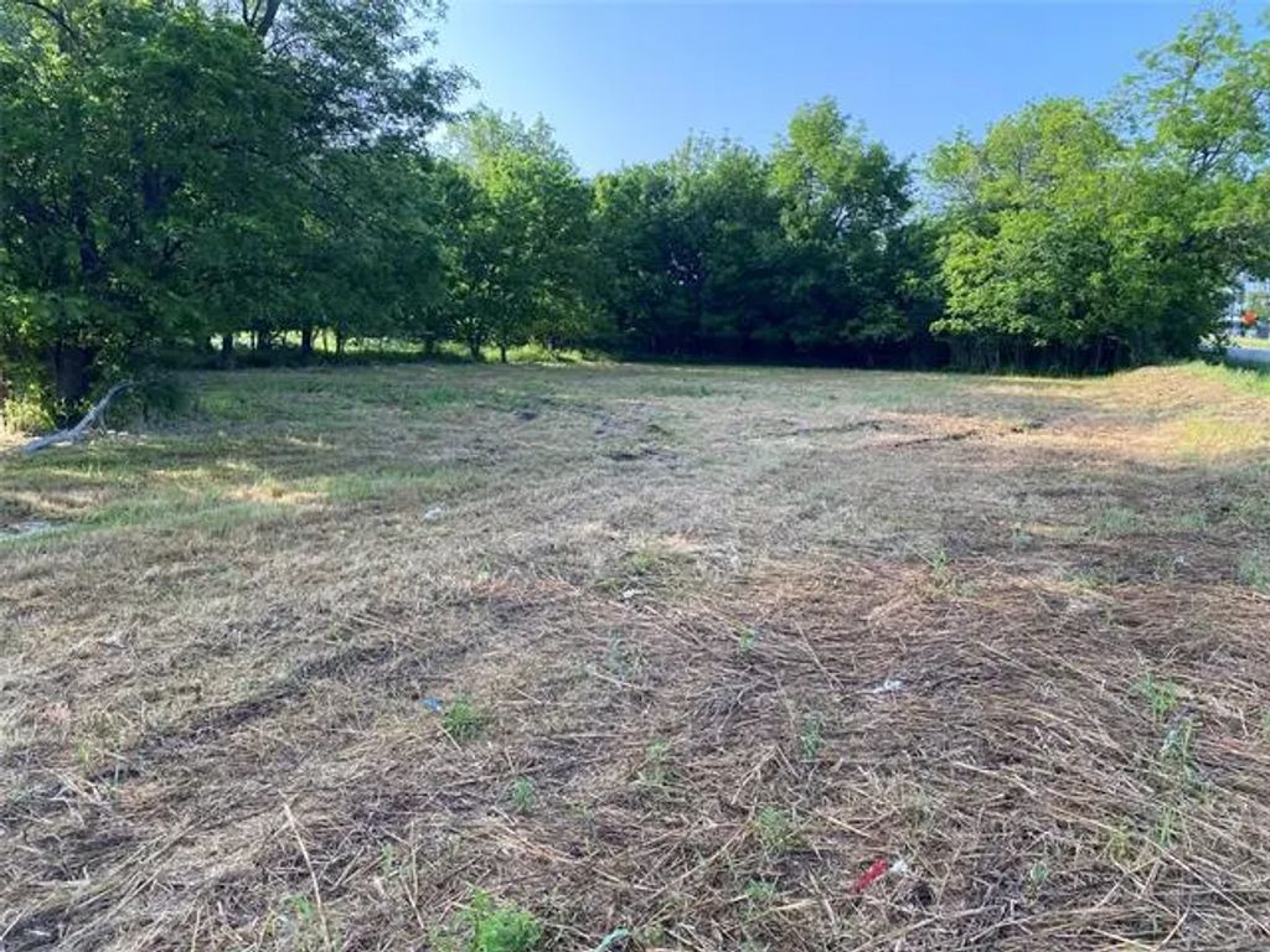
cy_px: 476
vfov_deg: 53.1
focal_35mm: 26
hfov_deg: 67.3
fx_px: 954
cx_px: 635
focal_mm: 4.25
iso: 32
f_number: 1.8
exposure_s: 1/456
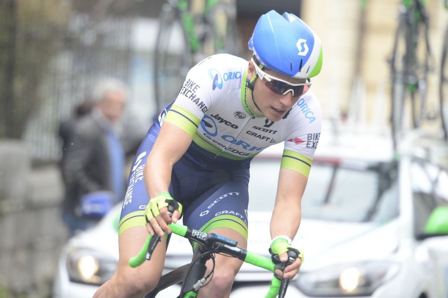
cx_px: 224
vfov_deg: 3.4
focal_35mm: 400
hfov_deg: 5.2
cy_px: 149
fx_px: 4974
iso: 2500
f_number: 6.3
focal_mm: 400
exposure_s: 1/1000
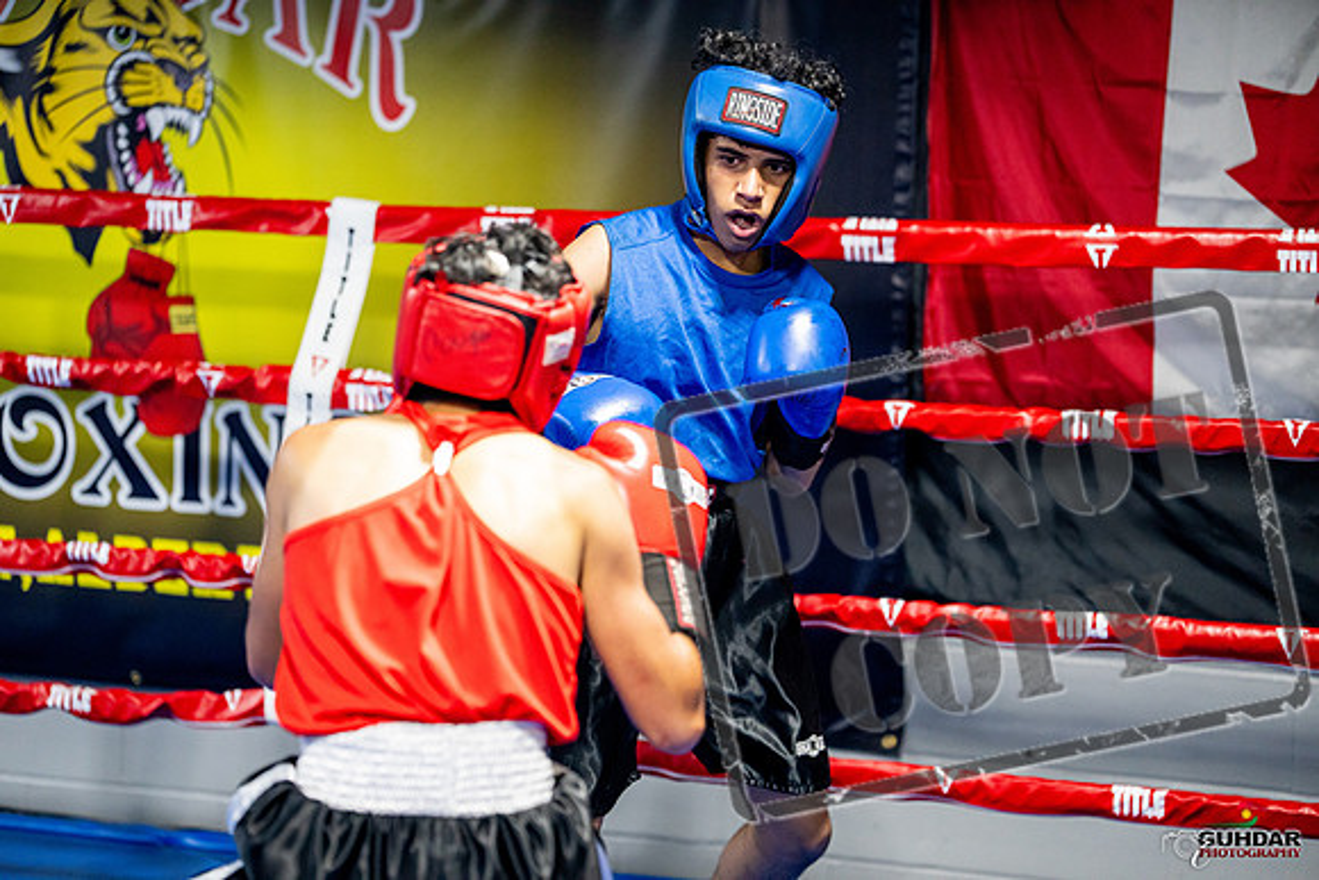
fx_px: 3261
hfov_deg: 22.9
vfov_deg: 15.4
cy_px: 440
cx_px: 660
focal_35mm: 89
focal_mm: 89
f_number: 2
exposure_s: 1/800
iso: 4000
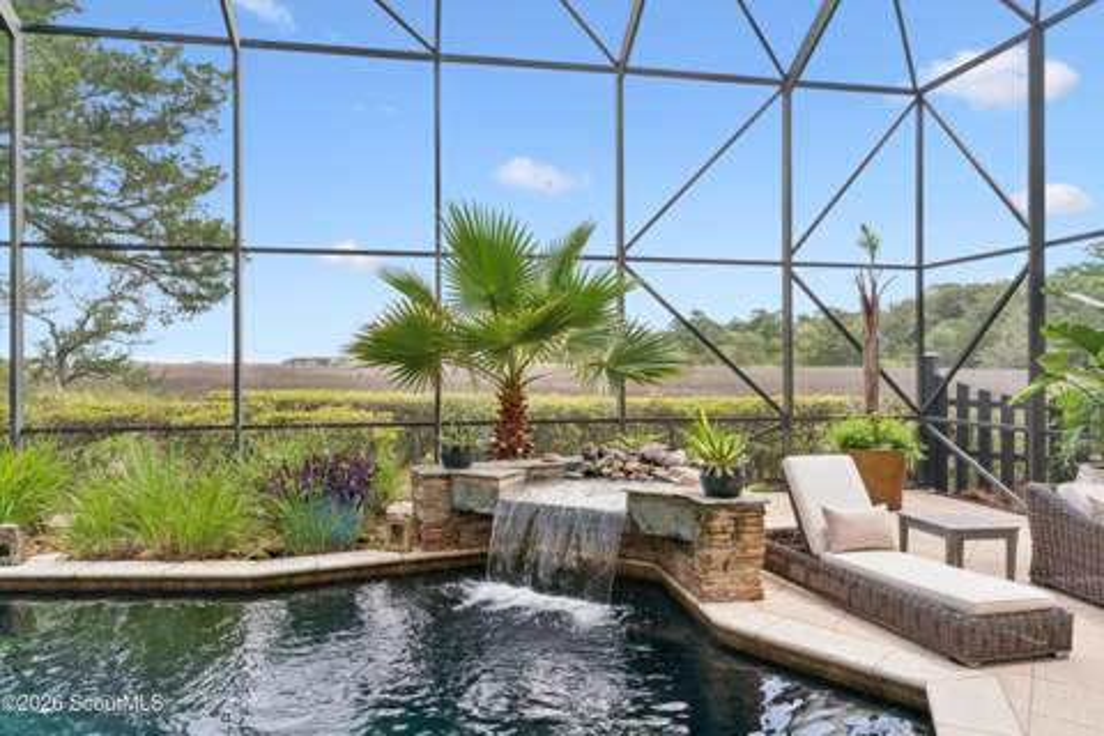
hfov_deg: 76.1
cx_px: 552
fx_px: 705
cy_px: 368
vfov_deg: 55.1
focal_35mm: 23
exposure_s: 1/250
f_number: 8
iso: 250
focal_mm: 23
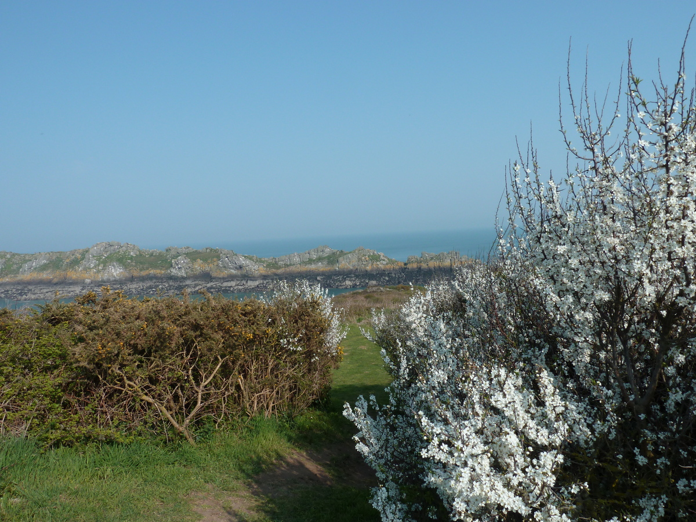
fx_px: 503
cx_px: 348
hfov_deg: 69.4
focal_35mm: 25
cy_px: 261
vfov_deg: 54.9
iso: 80
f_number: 5
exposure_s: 1/400
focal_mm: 4.1
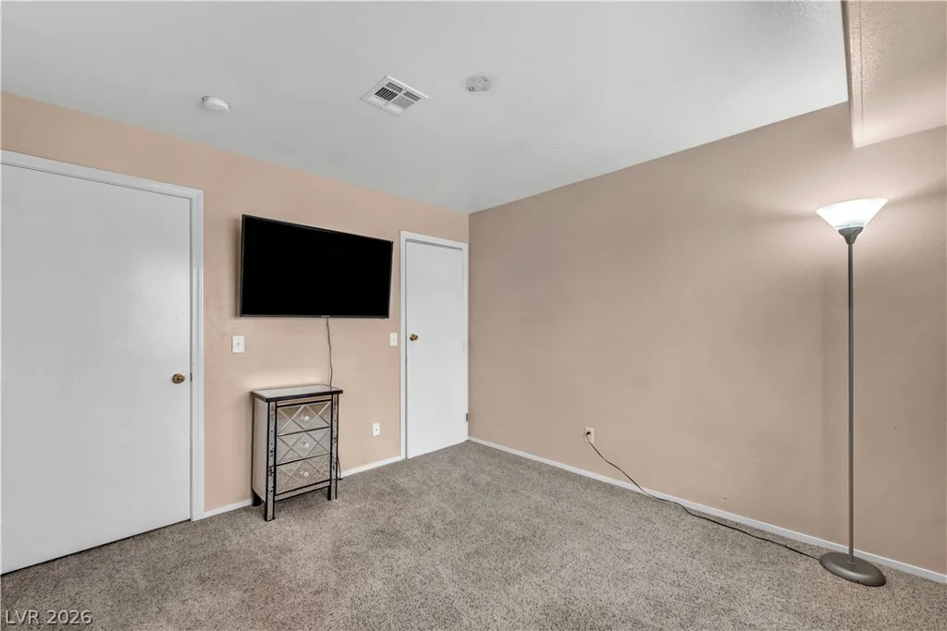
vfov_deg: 81.2
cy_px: 316
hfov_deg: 104.2
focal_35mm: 14
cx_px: 474
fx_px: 368
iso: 320
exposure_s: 1/20
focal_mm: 14
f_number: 8
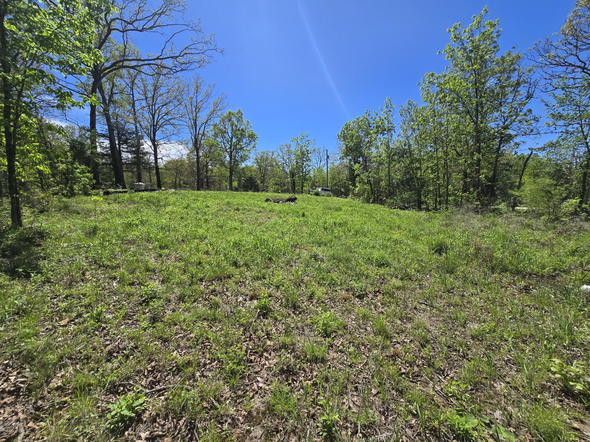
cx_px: 295
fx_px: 222
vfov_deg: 89.9
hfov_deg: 106.2
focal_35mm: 13
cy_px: 221
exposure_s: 1/2671
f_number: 2.2
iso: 50
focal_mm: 2.2
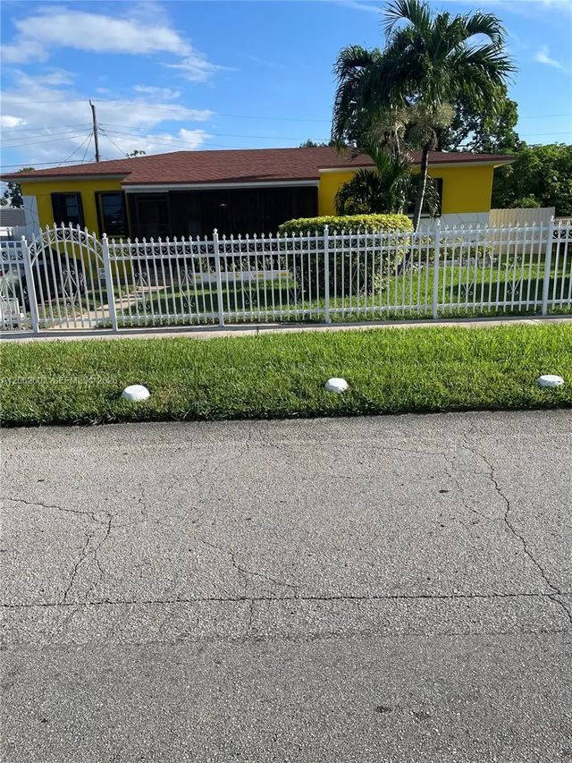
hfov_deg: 53.1
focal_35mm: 26
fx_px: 573
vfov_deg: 67.3
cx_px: 286
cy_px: 382
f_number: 1.6
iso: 50
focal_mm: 4.2
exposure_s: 1/3861
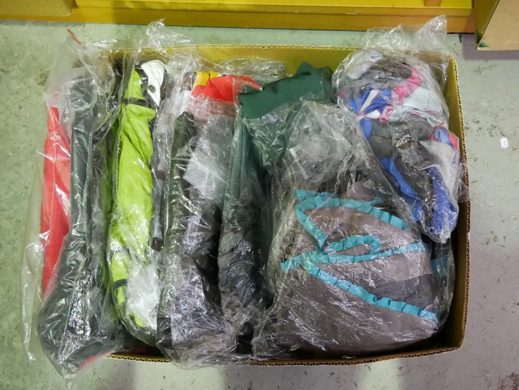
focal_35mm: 40
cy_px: 195
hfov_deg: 46.8
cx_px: 260
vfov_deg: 36.0
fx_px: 600
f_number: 4.1
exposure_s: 1/30
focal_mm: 20
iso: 3200
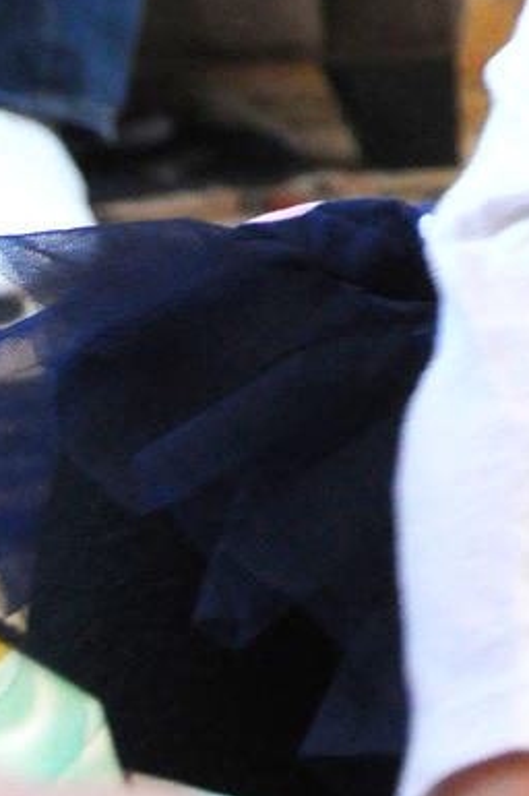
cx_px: 880
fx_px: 2892
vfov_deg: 15.1
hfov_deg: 10.0
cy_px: -192
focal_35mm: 131
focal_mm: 20
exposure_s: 1/60
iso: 1250
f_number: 3.5
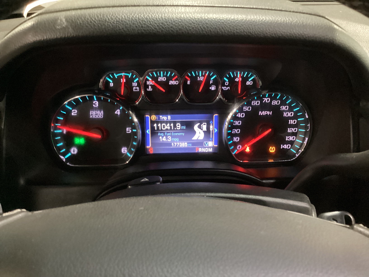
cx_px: 184
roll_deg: -1.7
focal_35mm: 31
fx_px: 330
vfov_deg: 45.4
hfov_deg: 58.4
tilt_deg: -31.1
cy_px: 138
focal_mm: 3.3
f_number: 2.4
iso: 640
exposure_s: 1/17
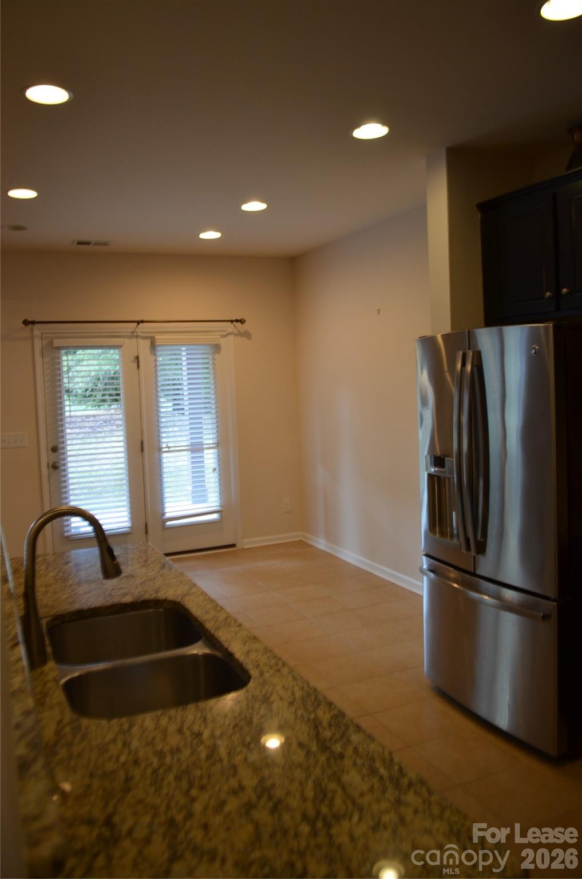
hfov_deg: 47.7
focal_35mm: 27
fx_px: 658
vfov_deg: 67.5
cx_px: 291
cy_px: 440
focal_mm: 18
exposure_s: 1/60
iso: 450
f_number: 4
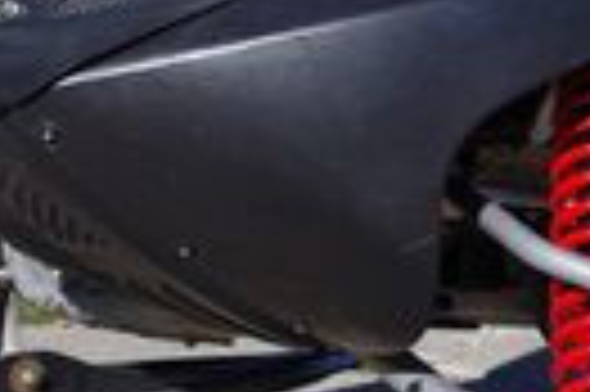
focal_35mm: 176
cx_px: 716
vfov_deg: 7.7
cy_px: 7
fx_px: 2881
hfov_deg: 11.5
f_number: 5.6
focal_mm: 24.38
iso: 100
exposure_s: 1/500
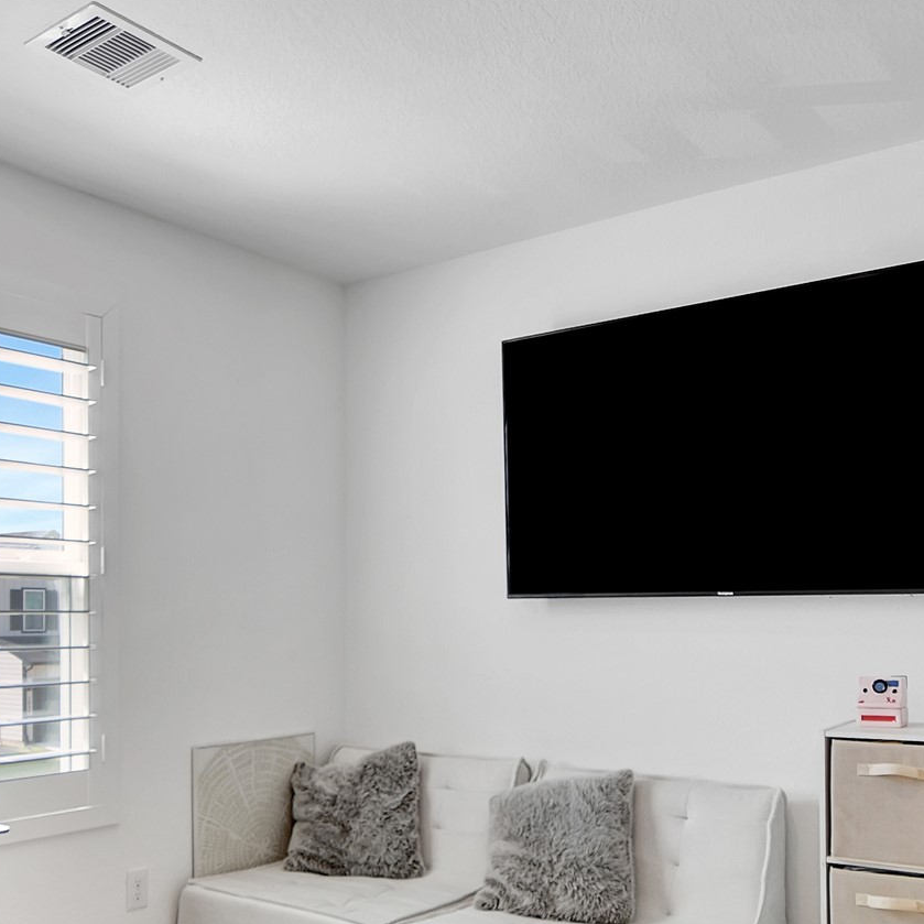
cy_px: 578
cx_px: 387
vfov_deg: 49.3
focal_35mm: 33
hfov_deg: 49.5
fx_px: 997
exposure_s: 1/40
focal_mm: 10
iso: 100
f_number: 4
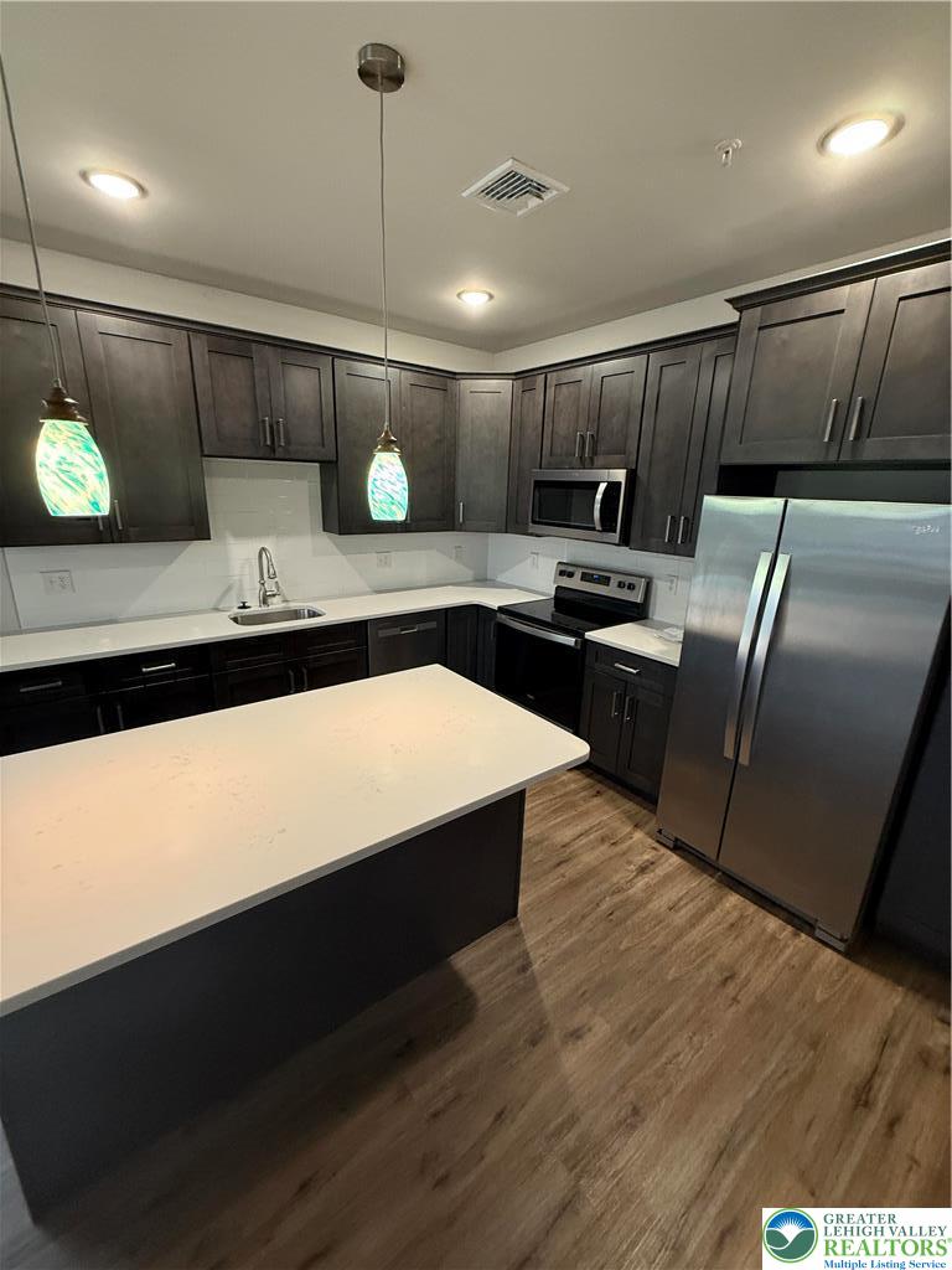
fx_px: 513
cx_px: 476
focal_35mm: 14
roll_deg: -1.3
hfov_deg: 85.7
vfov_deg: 102.1
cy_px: 635
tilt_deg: -15.8
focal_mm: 2.22
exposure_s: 1/60
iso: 200
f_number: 2.2
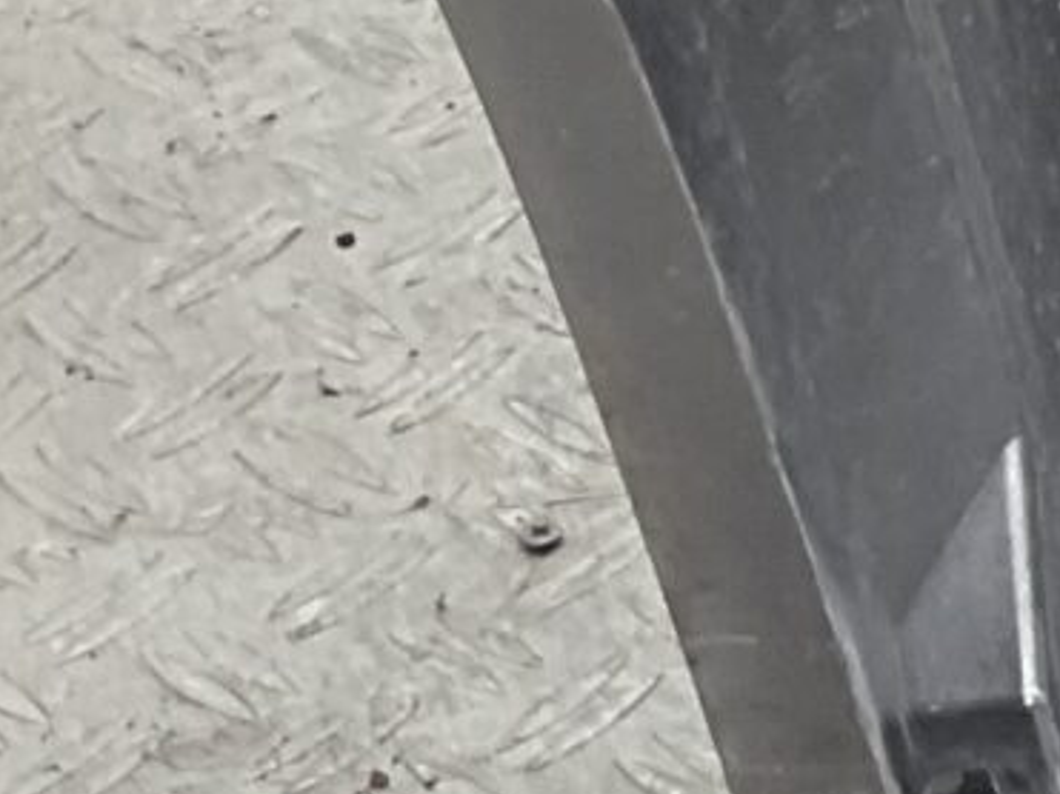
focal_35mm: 200
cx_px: 2760
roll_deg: -7.0
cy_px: -945
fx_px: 6122
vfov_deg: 7.1
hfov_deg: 8.7
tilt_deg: -26.2
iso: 16
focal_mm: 3
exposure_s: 1/100
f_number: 1.8
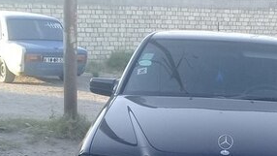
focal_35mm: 78
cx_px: 228
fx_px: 573
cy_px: 206
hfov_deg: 26.6
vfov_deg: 14.8
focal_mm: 3.3
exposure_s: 1/145
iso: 50
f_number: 2.2
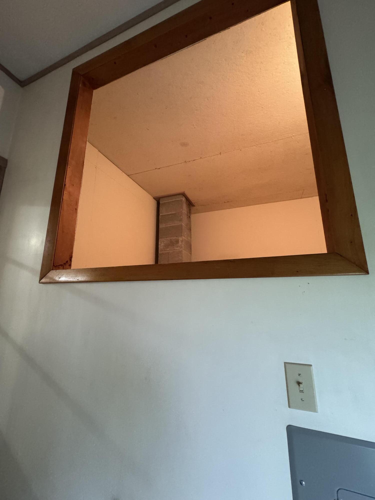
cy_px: 250
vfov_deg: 102.1
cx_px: 188
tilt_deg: +13.3
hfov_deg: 85.7
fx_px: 202
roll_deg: +0.5
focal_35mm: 14
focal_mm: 2.22
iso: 640
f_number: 2.2
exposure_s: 1/60
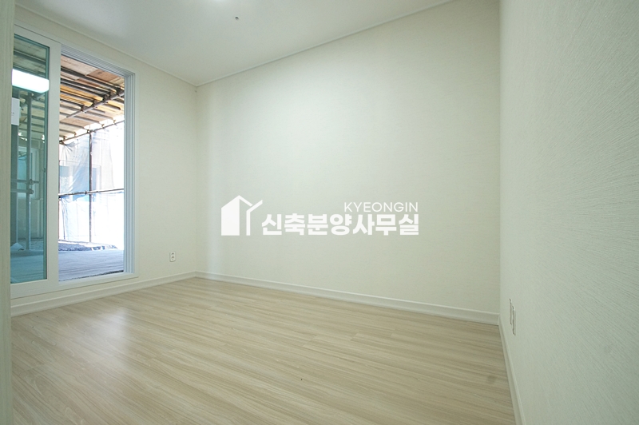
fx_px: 293
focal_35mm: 16
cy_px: 212
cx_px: 320
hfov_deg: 95.0
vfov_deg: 72.0
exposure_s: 1/15
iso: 800
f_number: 9
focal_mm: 11
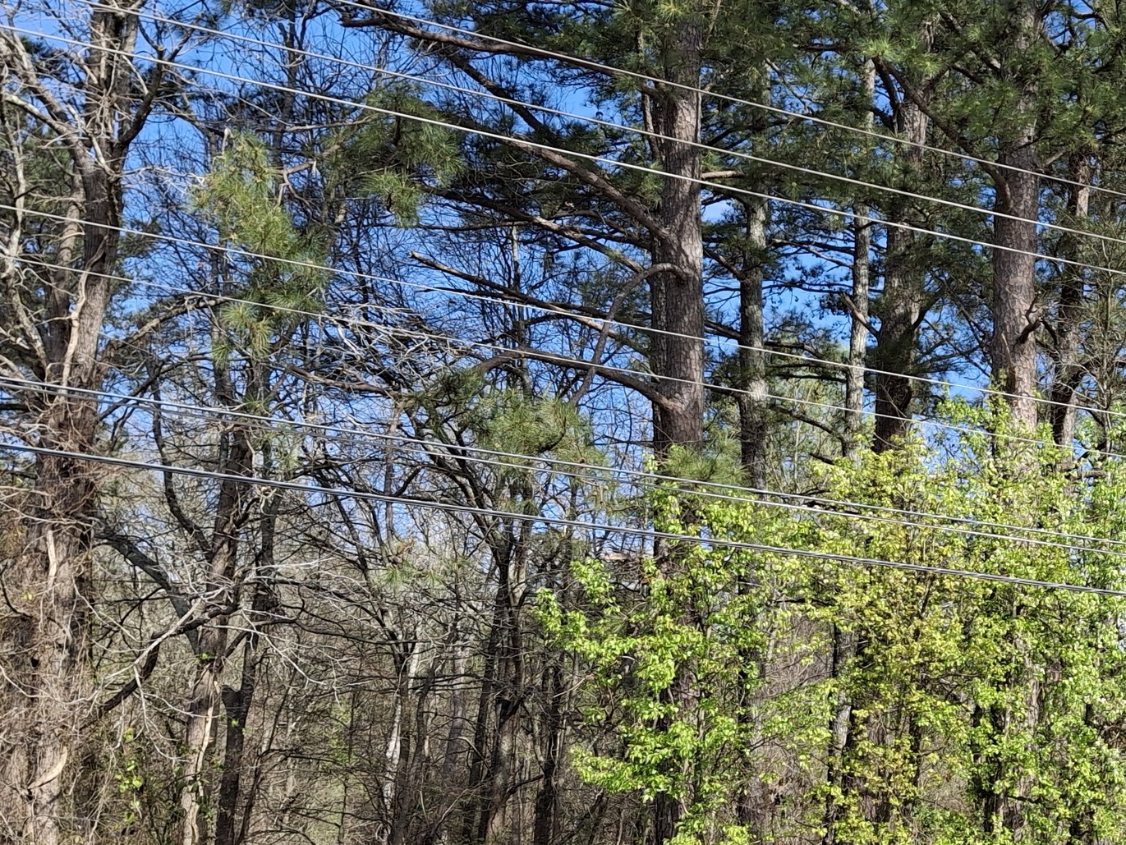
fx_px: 1822
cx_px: 1075
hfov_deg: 32.1
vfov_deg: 26.1
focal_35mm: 56
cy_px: 433
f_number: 1.8
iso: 25
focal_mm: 4.69
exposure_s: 1/638
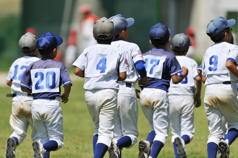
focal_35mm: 750
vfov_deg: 1.8
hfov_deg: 2.8
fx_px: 4953
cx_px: 119
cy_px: 79
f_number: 7.1
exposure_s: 1/1600
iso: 200
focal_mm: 500
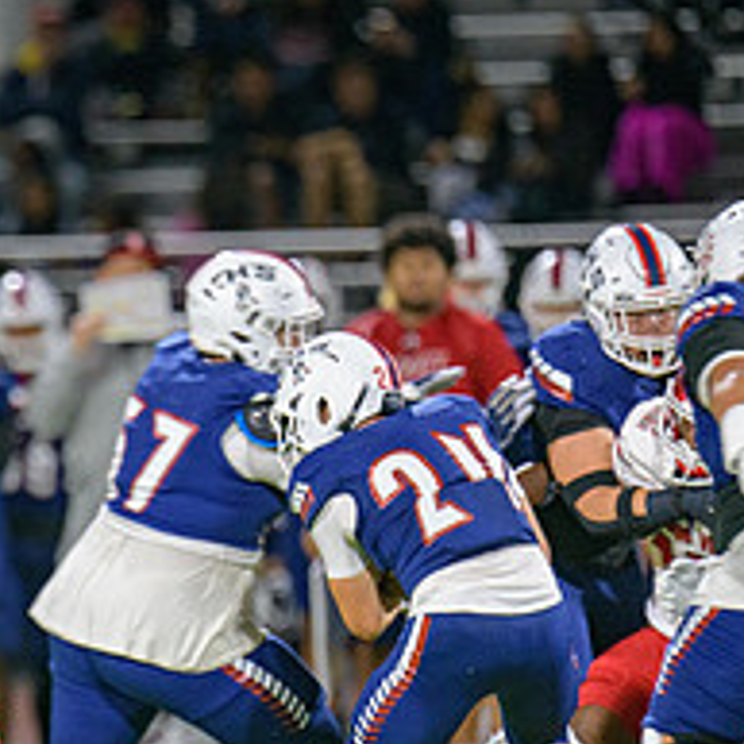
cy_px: 507
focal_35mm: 768
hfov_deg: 2.3
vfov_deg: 2.3
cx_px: 243
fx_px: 18675
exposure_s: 1/250
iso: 2000
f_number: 2.8
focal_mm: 300
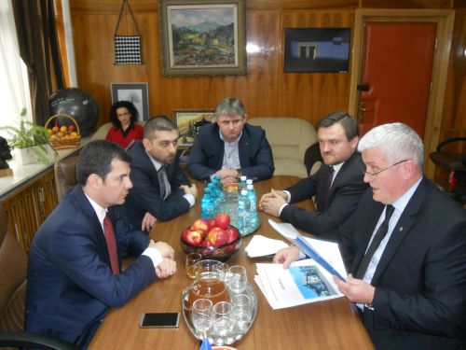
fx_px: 431
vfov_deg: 44.2
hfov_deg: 56.8
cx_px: 233
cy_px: 175
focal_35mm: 32
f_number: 3.5
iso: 250
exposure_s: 1/25
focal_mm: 5.8
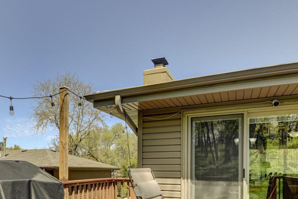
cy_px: 167
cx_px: 124
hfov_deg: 46.2
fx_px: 348
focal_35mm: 42
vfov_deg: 30.9
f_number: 8
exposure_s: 1/640
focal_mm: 24
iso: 400
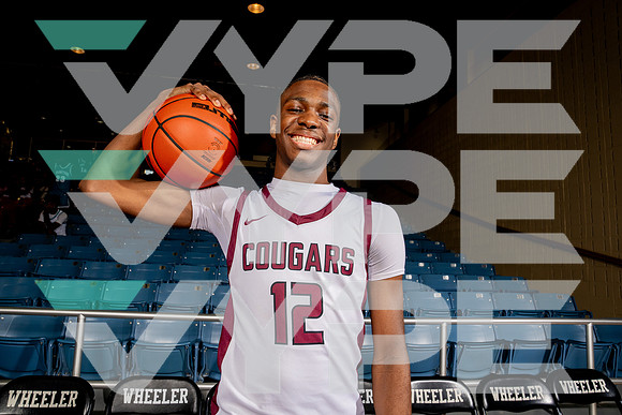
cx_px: 311
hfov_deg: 73.7
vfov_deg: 53.2
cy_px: 208
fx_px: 415
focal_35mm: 24
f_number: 7.1
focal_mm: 24
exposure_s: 1/125
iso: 250
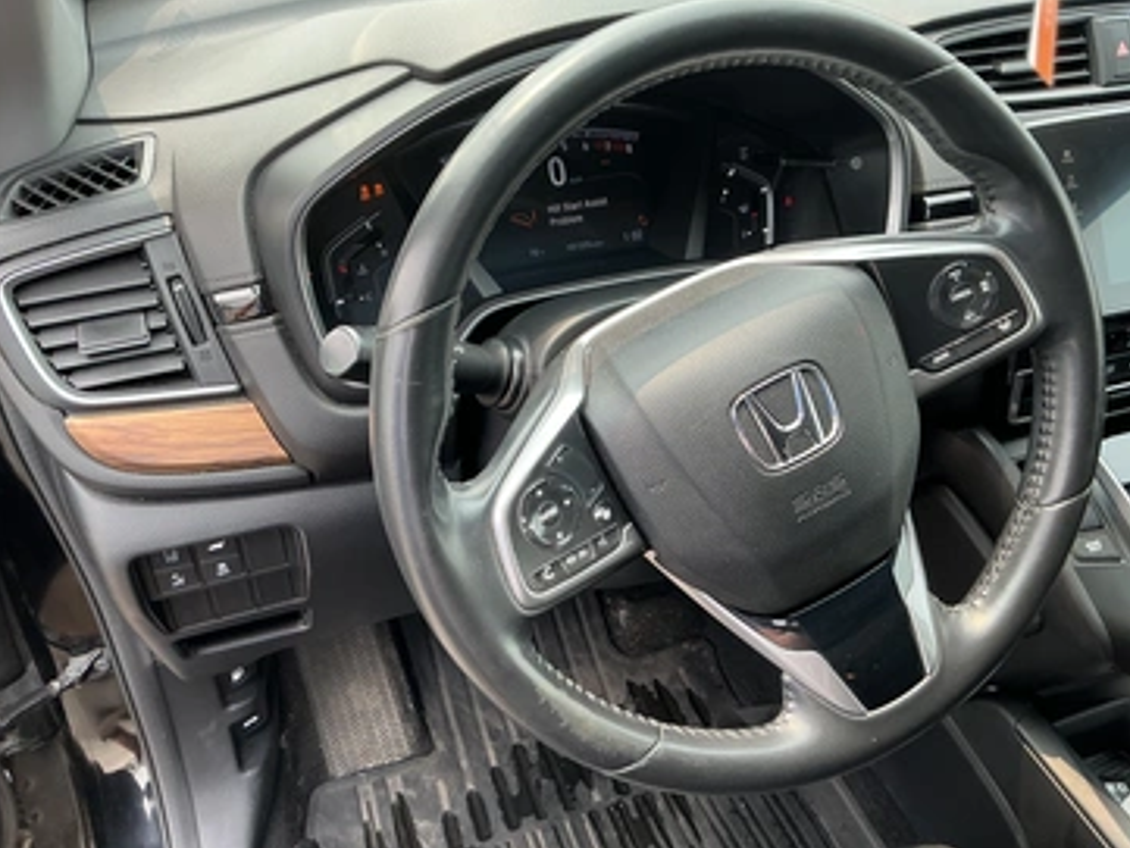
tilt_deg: -38.9
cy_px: 441
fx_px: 1012
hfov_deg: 58.3
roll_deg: +1.9
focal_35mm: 31
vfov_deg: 45.5
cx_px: 582
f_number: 1.8
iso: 25
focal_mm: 3
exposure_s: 1/122
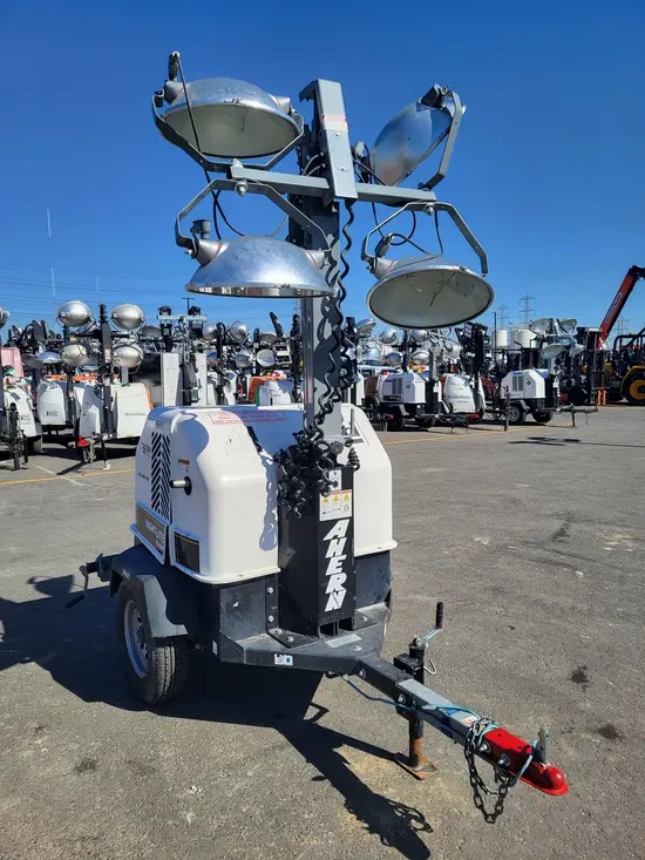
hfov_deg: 53.1
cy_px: 430
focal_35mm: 26
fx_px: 646
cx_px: 322
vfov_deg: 67.3
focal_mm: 5.4
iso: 40
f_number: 1.8
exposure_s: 1/2628
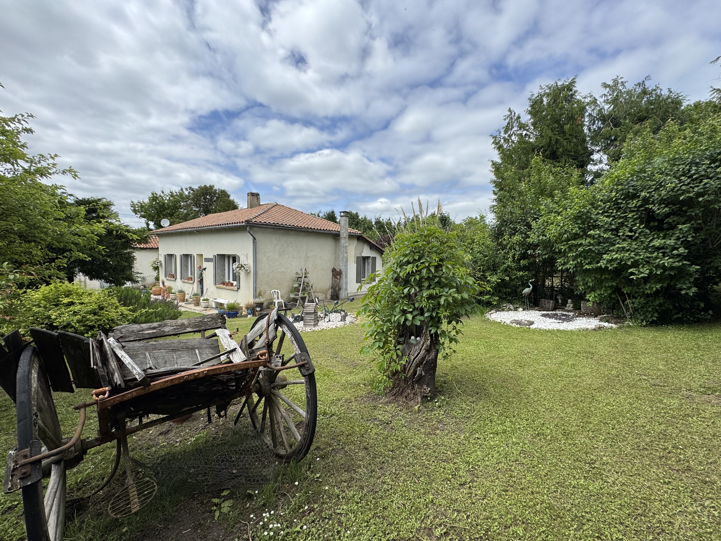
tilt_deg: -2.5
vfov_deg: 85.7
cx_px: 360
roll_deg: -0.5
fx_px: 292
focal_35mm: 14
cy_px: 270
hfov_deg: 102.1
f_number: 2.2
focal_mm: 2.22
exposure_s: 1/1709
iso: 40
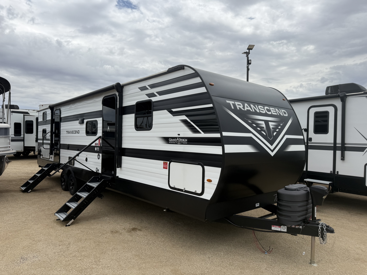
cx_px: 184
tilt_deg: +0.6
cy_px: 138
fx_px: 254
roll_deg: -1.8
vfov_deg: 56.8
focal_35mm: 24
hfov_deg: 71.6
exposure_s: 1/6711
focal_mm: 6.76
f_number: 1.78
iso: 80
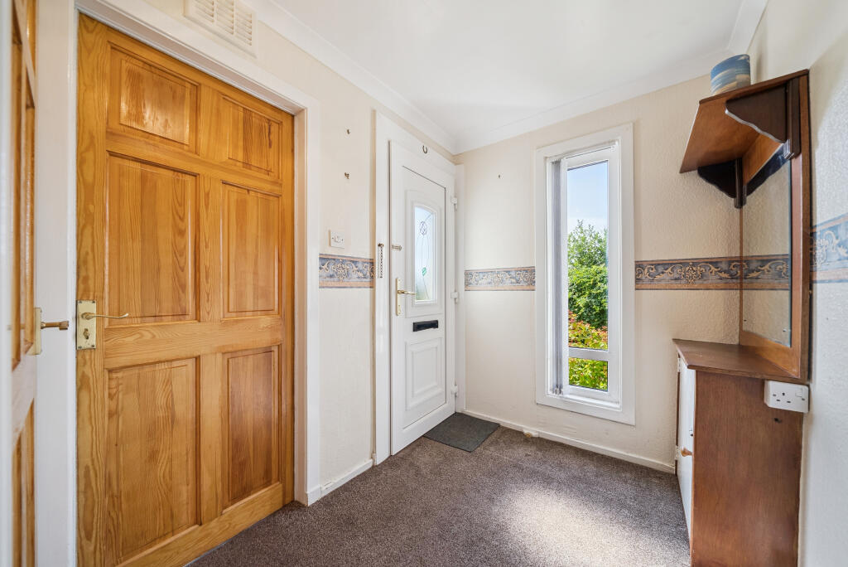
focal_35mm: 12
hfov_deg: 112.6
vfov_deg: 90.1
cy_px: 284
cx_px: 424
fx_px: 283
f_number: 5
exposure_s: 1/60
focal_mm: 12
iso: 80
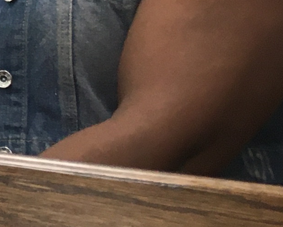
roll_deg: -0.4
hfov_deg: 8.5
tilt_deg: -7.9
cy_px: -27
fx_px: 1550
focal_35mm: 185
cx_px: -591
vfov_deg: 8.3
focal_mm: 4.15
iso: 50
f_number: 2.2
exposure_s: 1/30
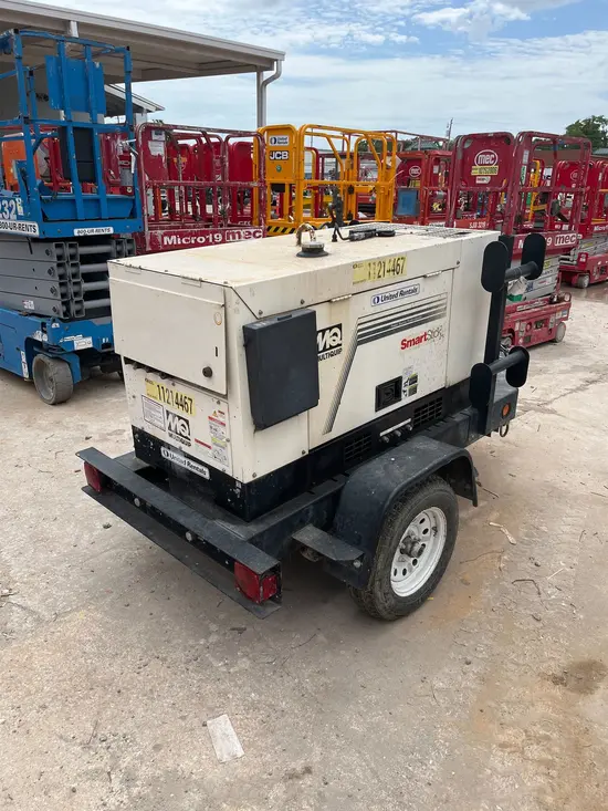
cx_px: 304
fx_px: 609
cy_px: 406
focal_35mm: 26
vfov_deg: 67.3
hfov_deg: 53.1
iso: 50
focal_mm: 5.1
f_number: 1.6
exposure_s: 1/2967
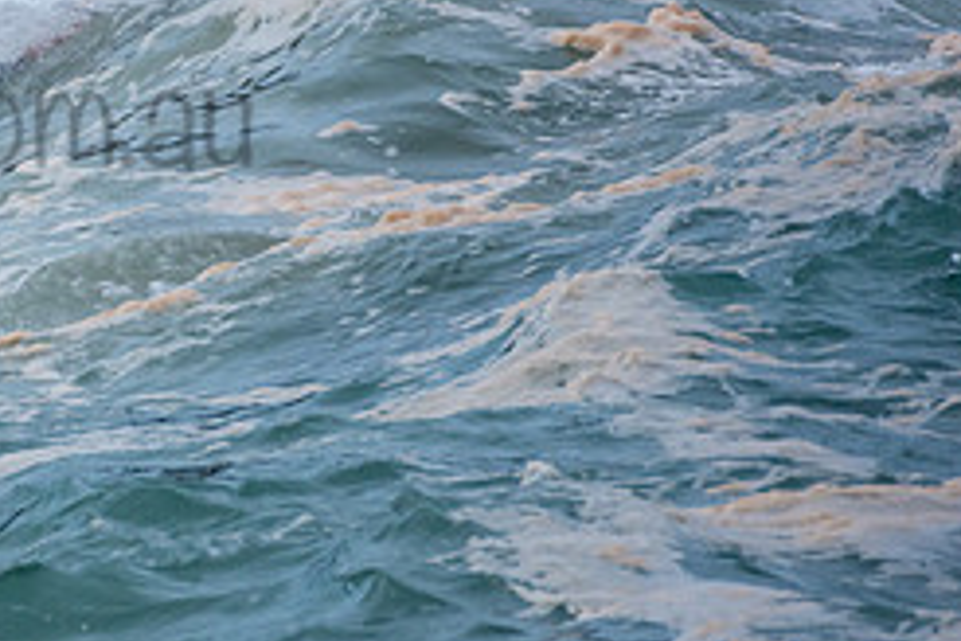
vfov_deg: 0.8
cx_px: -160
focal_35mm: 1768
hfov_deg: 1.2
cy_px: 76
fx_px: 47192
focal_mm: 500
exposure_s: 1/640
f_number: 5.6
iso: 280
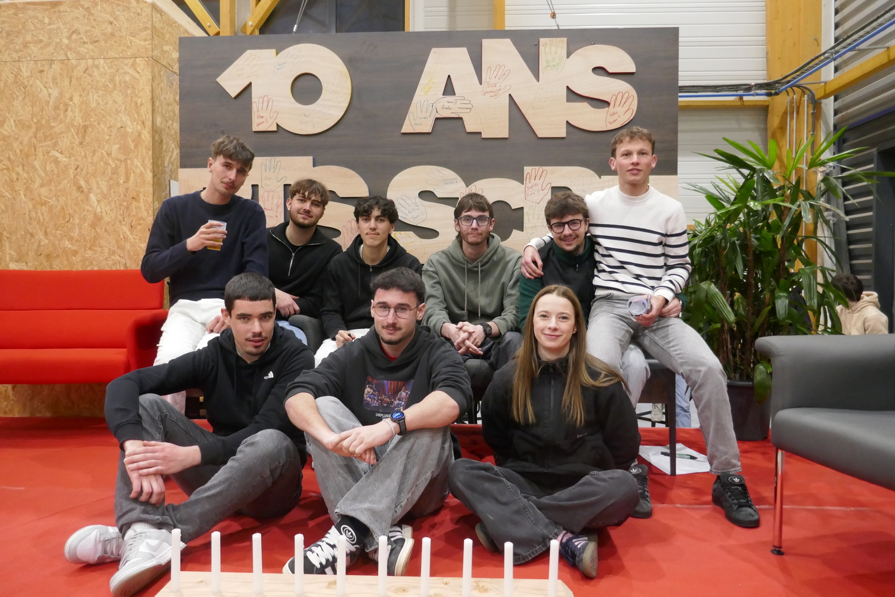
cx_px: 448
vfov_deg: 51.3
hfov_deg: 71.5
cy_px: 298
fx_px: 622
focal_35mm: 25
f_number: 2.8
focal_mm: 9.1
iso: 1250
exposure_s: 1/60
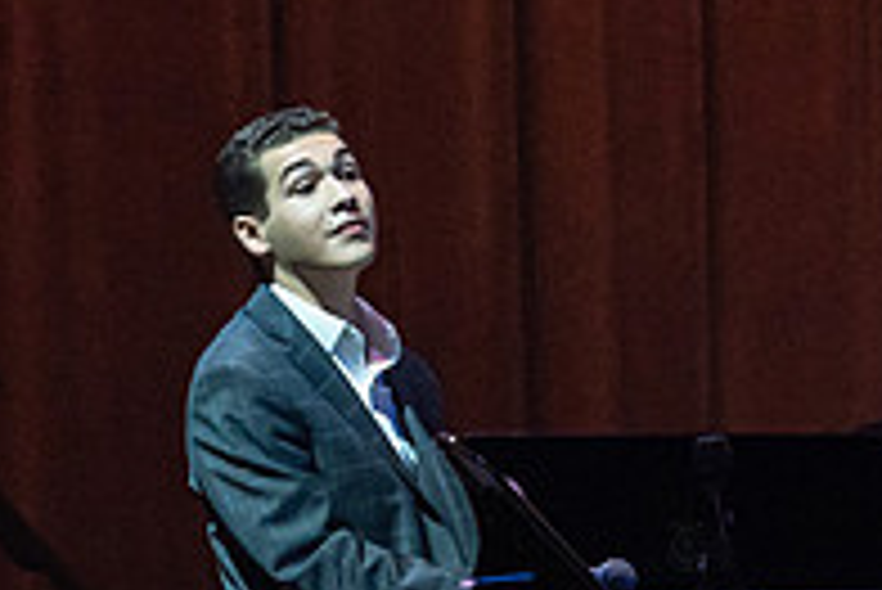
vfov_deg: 1.6
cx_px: 627
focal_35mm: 863
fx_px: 21158
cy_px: 337
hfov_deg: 2.4
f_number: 6.3
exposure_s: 1/250
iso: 2500
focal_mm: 200
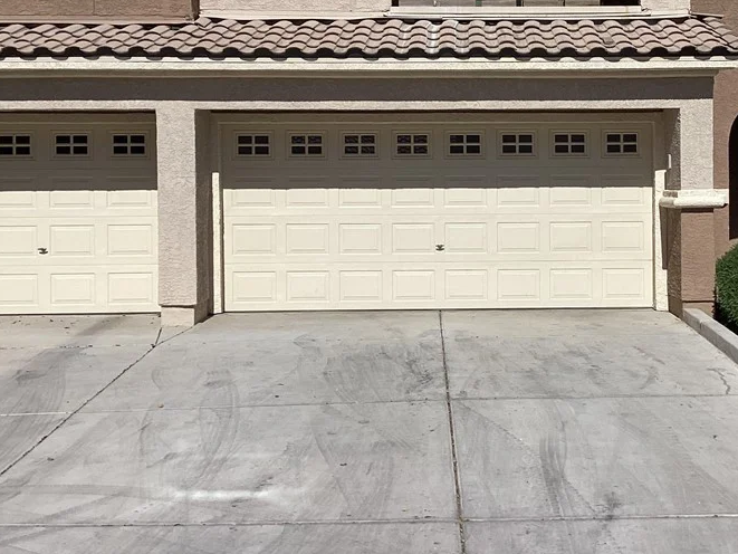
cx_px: 468
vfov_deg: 30.1
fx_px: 1024
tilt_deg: -1.2
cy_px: 183
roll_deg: +0.5
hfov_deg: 39.4
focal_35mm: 48
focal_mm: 3.3
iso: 25
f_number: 2.4
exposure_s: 1/3891
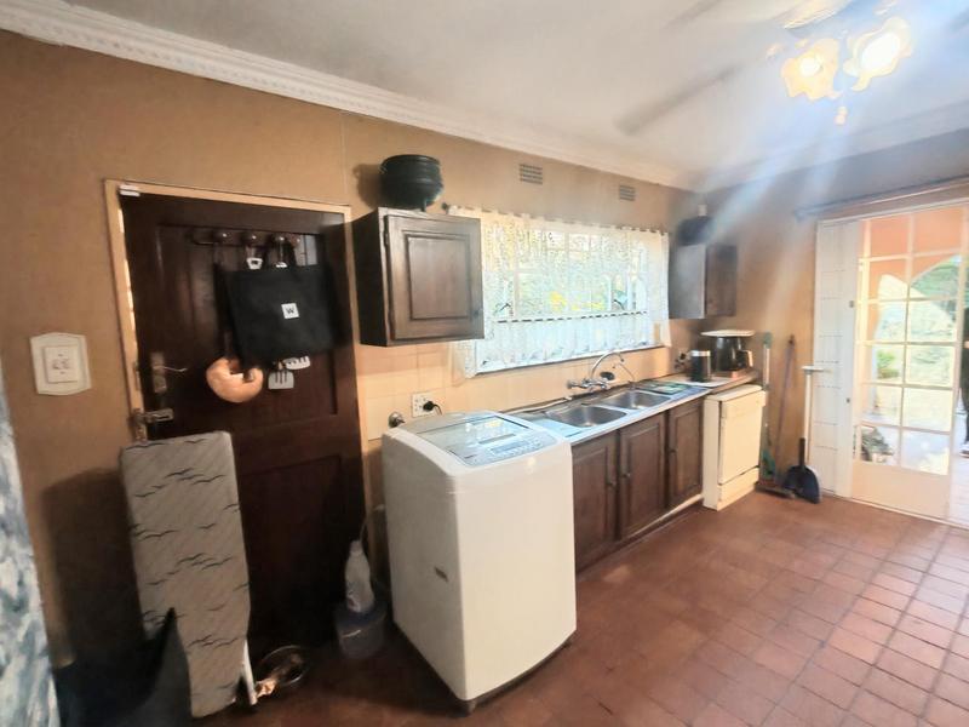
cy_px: 364
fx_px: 448
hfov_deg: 94.5
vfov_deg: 78.1
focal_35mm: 16
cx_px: 484
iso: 160
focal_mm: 1.96
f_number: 2.2
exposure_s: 1/20
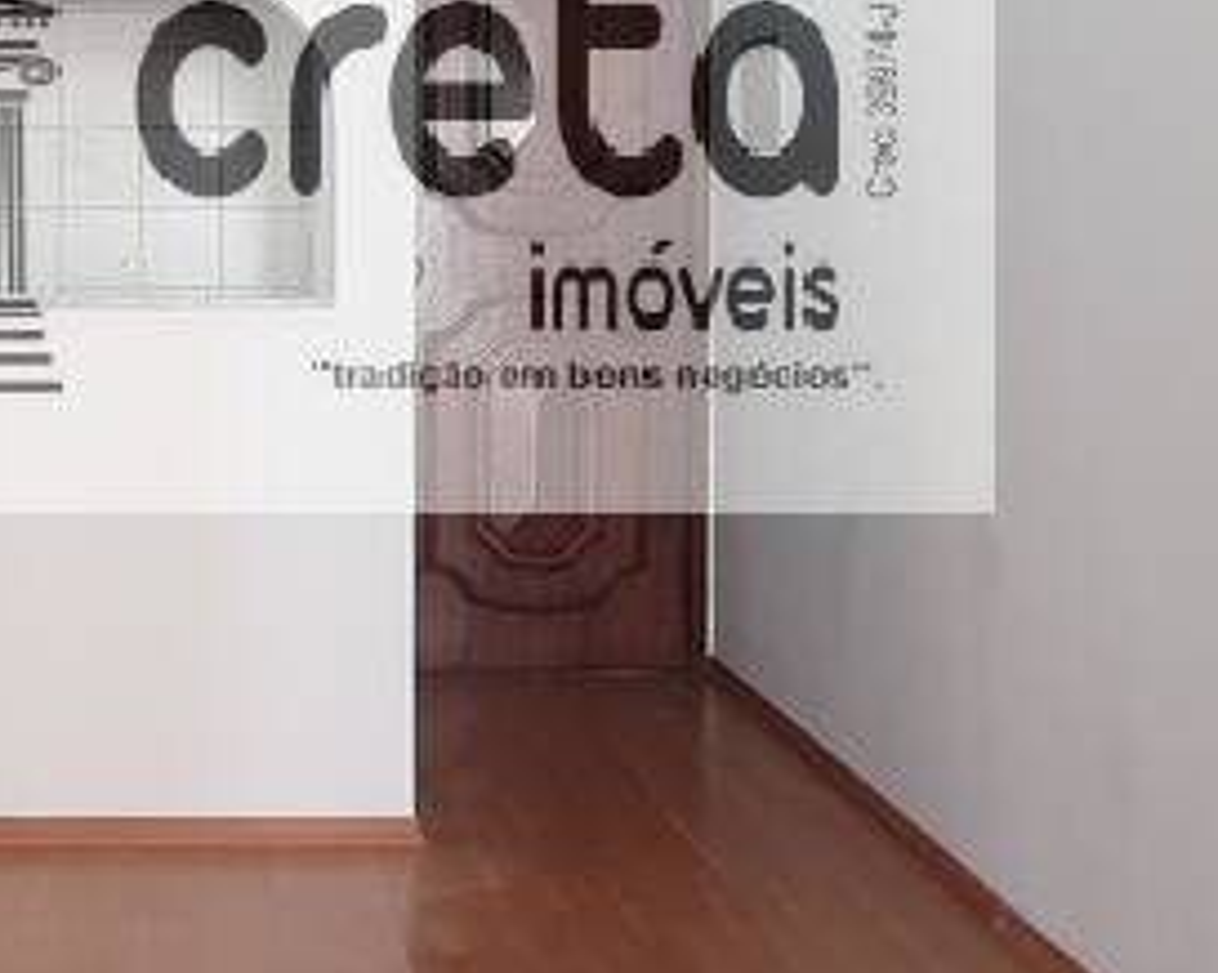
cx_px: 192
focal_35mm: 67
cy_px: 179
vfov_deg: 22.4
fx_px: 2413
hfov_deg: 27.6
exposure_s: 1/60
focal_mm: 1.8
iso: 80
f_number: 2.2
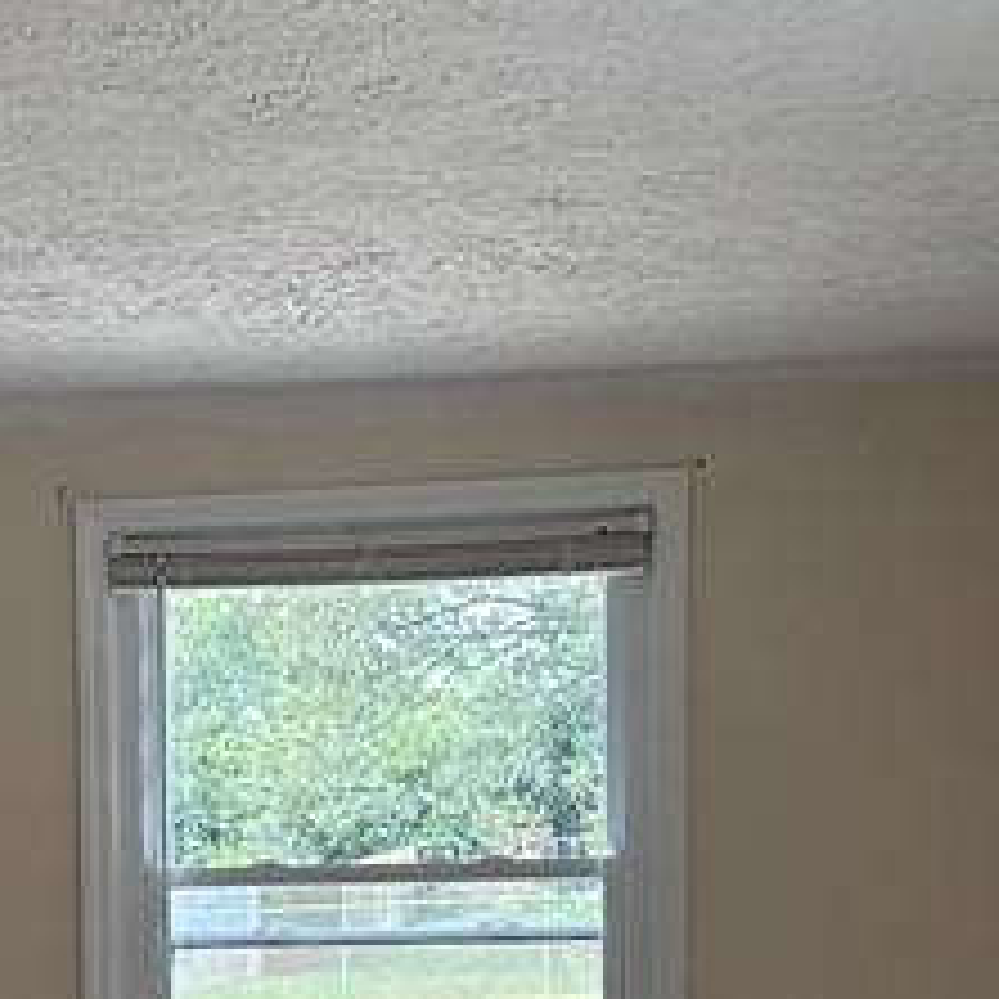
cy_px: 1246
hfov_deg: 17.6
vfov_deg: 16.9
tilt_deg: -3.6
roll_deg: +0.9
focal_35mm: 98
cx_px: 212
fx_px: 3200
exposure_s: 1/121
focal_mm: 6.86
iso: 125
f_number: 1.78
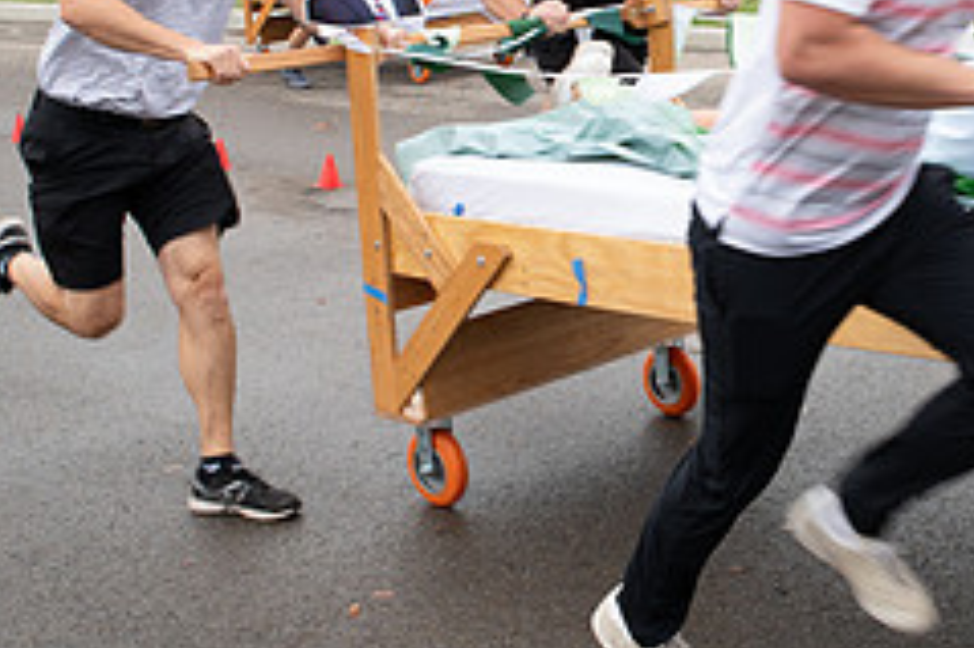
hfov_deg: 31.3
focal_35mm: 63
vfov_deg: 21.2
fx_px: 1703
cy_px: 114
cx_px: 738
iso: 640
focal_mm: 26
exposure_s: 1/250
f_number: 7.1
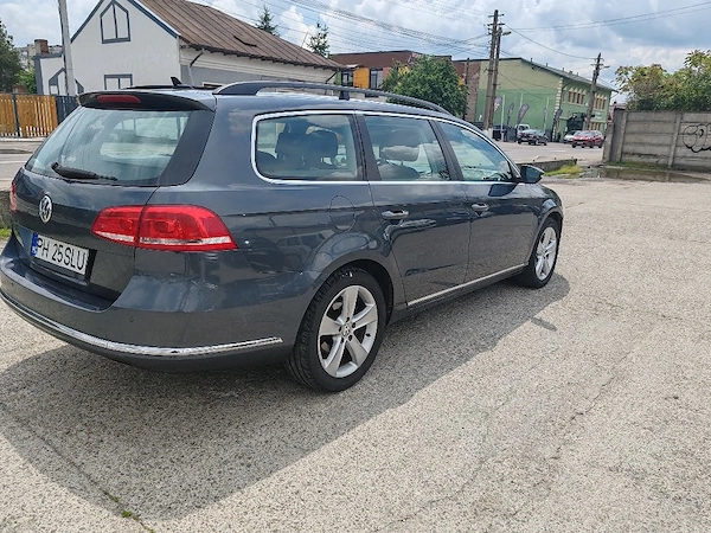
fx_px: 555
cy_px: 266
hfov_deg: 65.3
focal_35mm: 27
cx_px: 356
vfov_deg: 51.4
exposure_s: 1/909
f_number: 1.9
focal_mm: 6.12
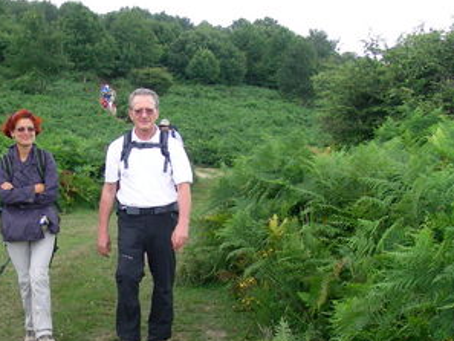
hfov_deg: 30.0
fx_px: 840
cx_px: 150
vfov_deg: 22.9
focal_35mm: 64
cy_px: 207
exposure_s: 1/116
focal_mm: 6.3
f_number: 4
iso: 50
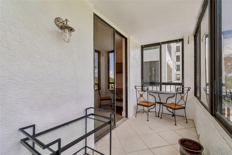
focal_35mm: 15
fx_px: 97
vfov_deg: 77.3
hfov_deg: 100.4
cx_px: 116
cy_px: 78
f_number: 7.1
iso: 100
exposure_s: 1/50
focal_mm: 10
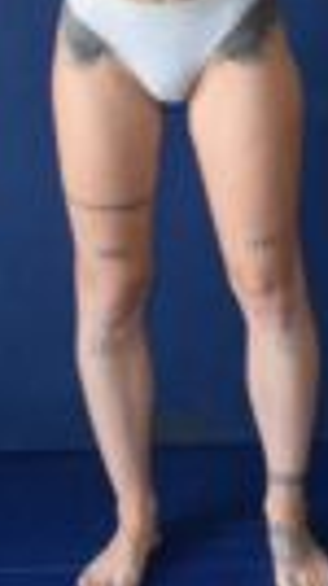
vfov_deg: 23.3
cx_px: 415
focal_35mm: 88
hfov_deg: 13.3
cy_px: 7
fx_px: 1366
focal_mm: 18
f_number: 5
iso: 2000
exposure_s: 1/200
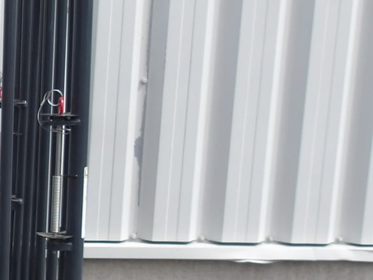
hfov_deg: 18.1
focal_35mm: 95
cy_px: 262
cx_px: -211
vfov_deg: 15.4
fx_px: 1024
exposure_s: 1/847
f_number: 3
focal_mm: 4.9
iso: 100
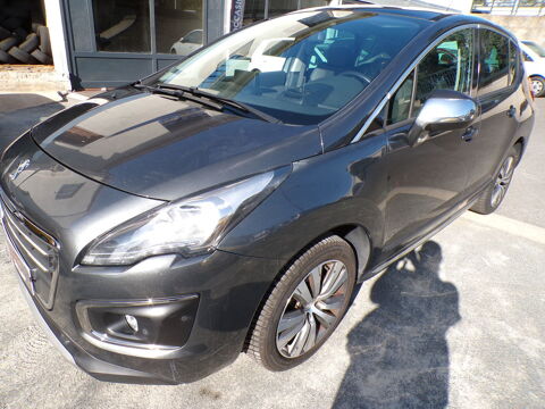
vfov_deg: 56.8
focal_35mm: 24
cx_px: 272
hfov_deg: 71.6
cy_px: 204
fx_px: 378
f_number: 4.4
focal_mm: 4.3
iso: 100
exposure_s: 1/280
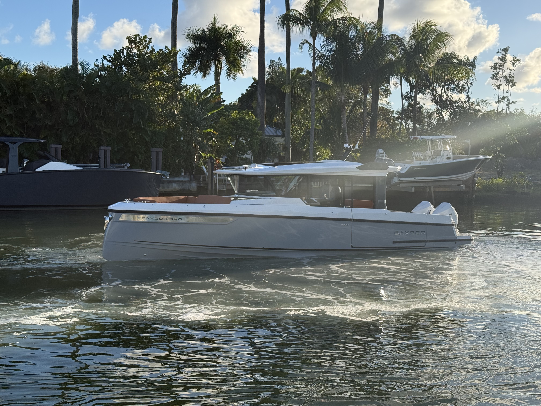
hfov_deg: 39.7
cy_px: 203
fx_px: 750
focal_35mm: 48
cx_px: 270
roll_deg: -1.2
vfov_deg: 30.3
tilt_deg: -2.3
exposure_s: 1/2667
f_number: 1.78
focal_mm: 6.76
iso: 80
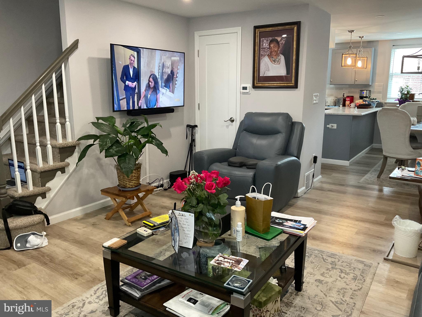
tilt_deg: -11.5
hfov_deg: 61.7
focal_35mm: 29
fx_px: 354
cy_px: 158
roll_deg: -2.0
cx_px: 211
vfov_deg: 48.2
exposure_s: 1/60
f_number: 1.8
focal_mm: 3
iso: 100
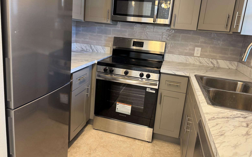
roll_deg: -5.4
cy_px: 65
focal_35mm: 26
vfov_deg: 47.4
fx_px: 179
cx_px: 125
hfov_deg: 70.4
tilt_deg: -12.4
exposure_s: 1/60
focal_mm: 6.76
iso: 200
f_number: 1.78
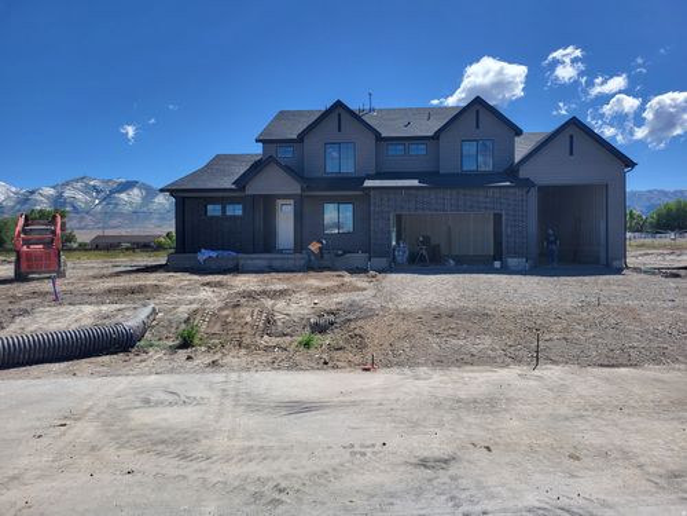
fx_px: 516
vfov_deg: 53.1
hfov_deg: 67.3
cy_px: 258
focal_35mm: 26
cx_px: 344
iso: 40
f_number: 1.8
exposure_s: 1/2450
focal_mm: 5.4
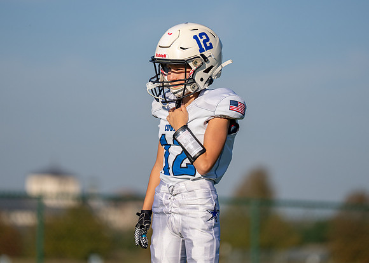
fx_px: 2688
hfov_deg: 7.9
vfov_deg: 5.6
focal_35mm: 257
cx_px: 191
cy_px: 107
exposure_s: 1/5000
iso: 160
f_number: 2.8
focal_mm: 200
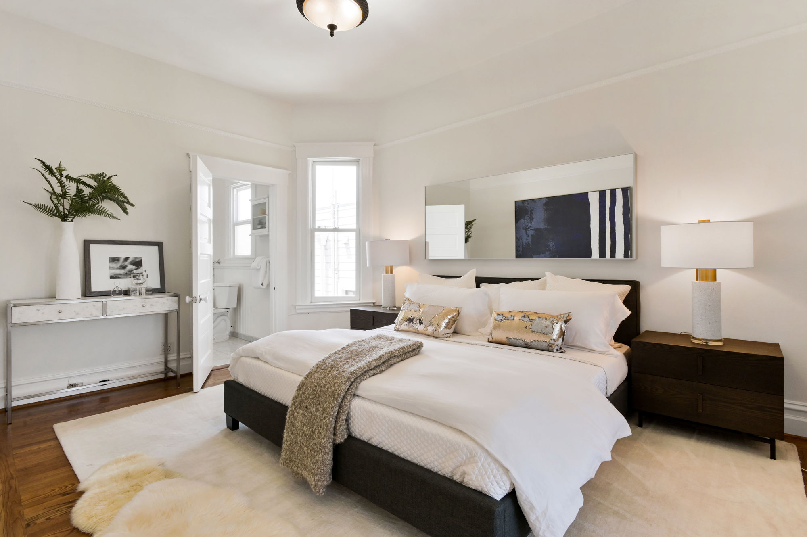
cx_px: 404
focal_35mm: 17
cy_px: 268
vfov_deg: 70.4
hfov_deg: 93.3
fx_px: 381
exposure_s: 1/30
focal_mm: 17
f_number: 11
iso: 400
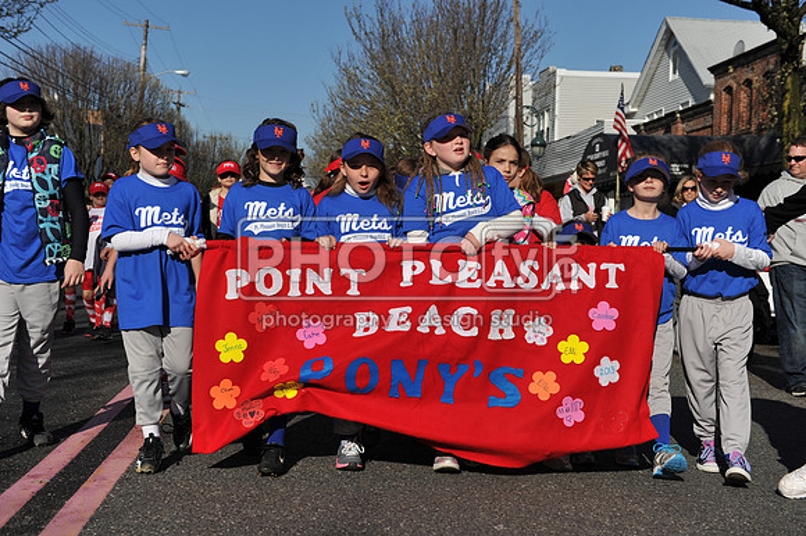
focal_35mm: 52
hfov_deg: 38.2
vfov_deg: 26.0
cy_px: 268
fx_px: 1164
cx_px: 403
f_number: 5
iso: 200
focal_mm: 52
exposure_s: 1/2000
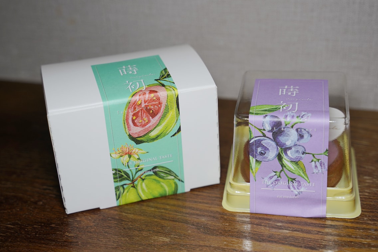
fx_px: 609
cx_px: 189
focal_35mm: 58
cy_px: 127
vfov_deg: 23.4
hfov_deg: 34.5
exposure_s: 1/160
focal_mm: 55
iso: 200
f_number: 4
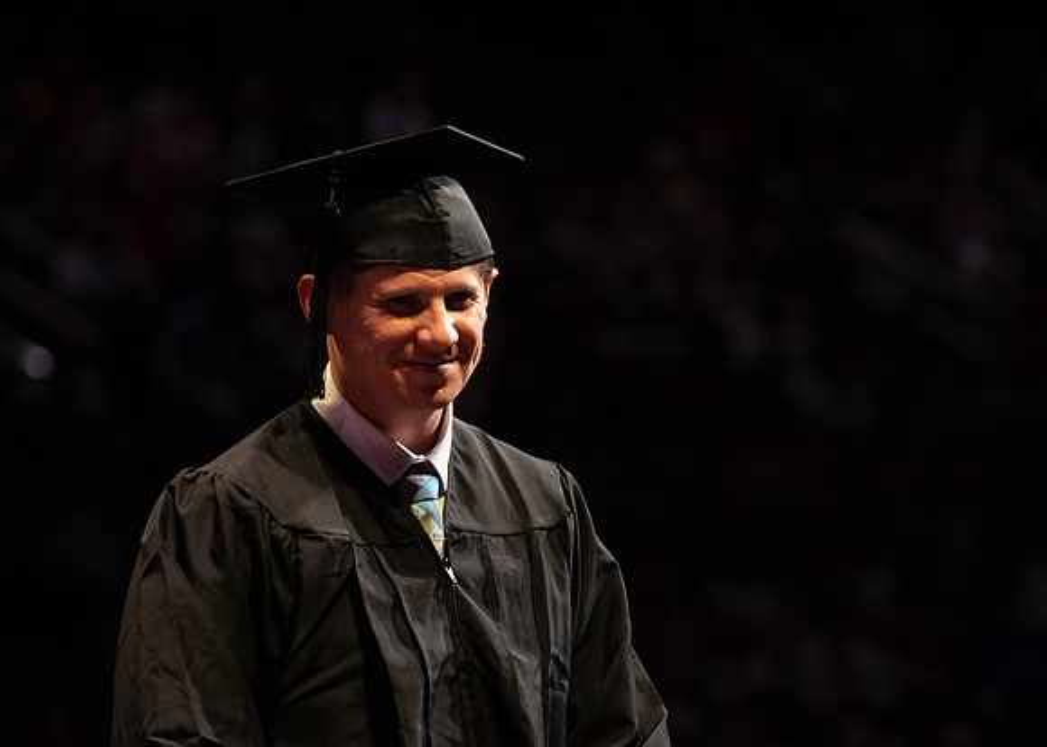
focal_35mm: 194
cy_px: 374
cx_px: 560
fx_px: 5758
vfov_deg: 7.4
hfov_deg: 10.4
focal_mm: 185
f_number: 4.5
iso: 1600
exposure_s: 1/320
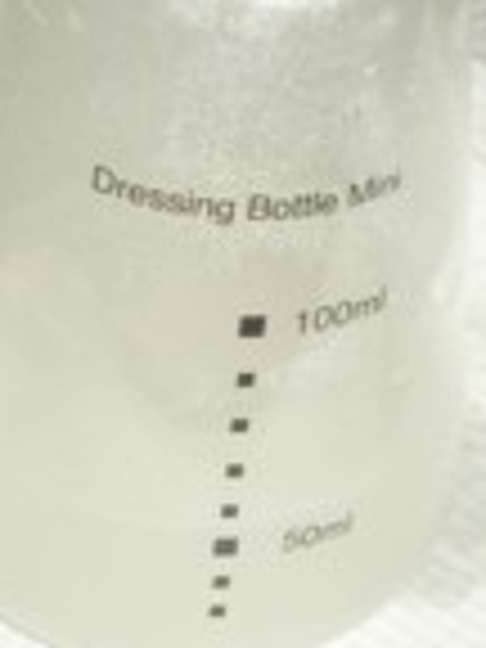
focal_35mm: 116
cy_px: 504
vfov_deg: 16.9
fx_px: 2171
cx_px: 202
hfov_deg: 12.8
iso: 50
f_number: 7.1
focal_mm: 7.7
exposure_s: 1/40
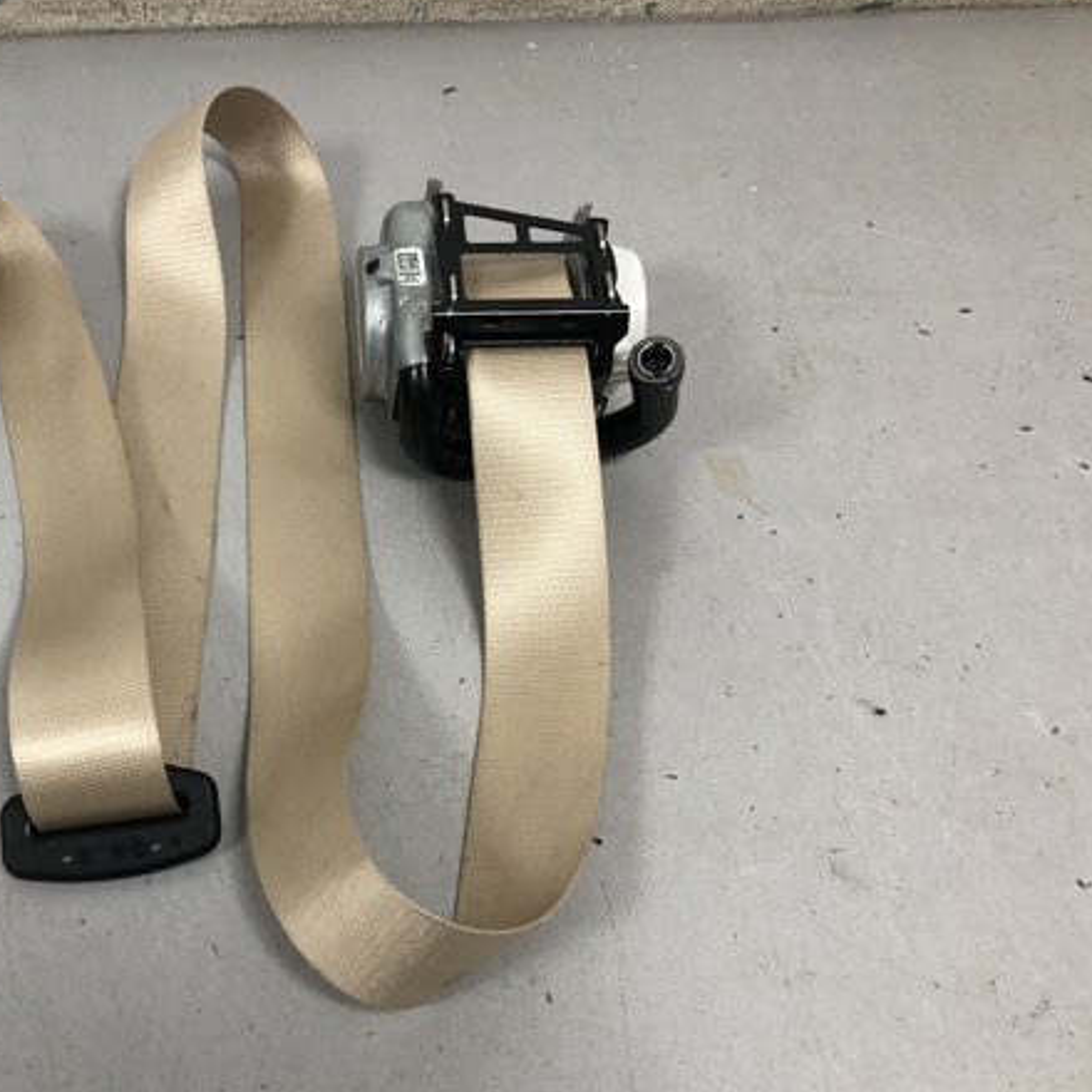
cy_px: 558
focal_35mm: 36
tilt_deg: -54.3
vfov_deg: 46.0
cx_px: 320
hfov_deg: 45.0
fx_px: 1285
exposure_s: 1/33
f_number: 1.8
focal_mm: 4
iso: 32
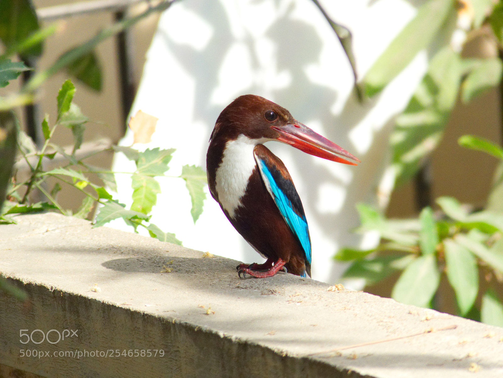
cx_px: 252
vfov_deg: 2.5
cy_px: 189
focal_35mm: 600
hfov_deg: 3.3
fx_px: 8724
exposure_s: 1/2000
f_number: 2.8
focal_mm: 108
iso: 200
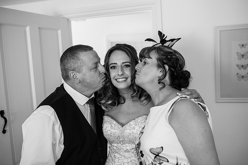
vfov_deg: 37.8
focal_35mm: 35
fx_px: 241
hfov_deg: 54.5
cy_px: 82
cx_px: 124
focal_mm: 35
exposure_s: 1/125
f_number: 2.8
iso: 100
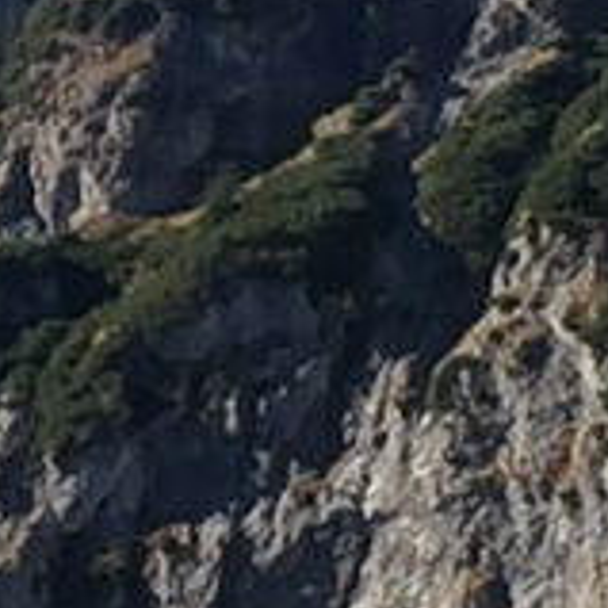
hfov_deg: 11.2
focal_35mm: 155
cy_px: -145
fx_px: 3080
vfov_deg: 11.0
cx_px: 103
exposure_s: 1/993
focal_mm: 4.15
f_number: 2.2
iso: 32
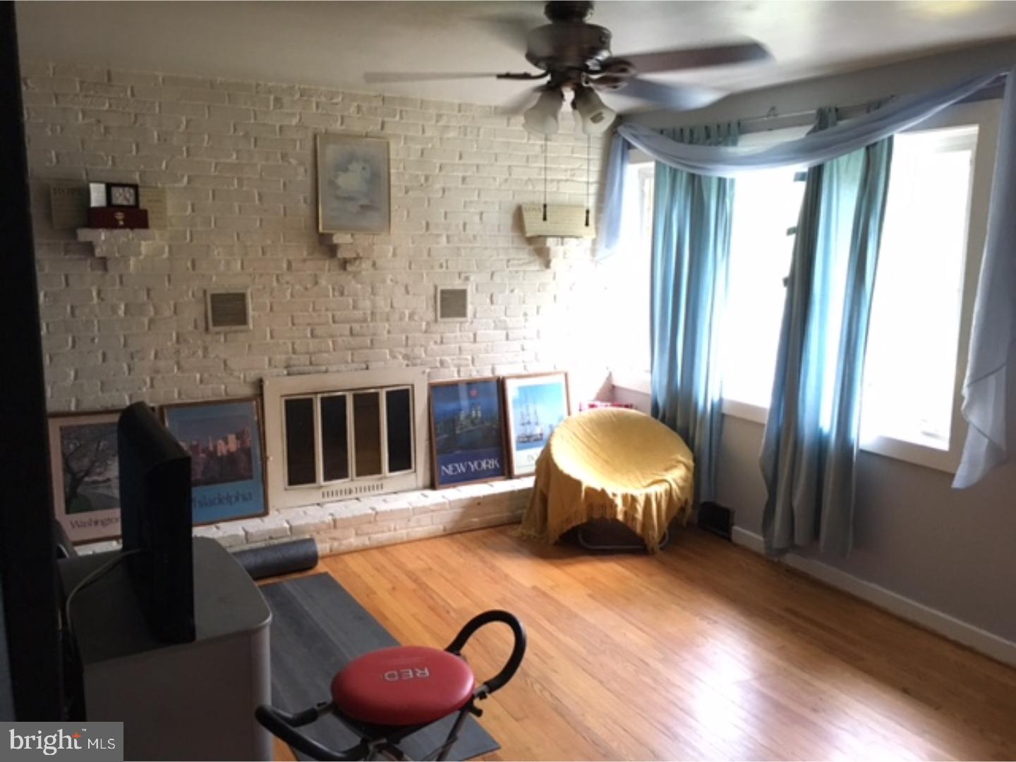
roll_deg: -0.1
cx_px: 508
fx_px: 851
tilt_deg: -9.3
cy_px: 381
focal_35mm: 29
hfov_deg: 61.7
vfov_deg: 48.2
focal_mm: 4.15
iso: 200
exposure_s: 1/30
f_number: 2.2
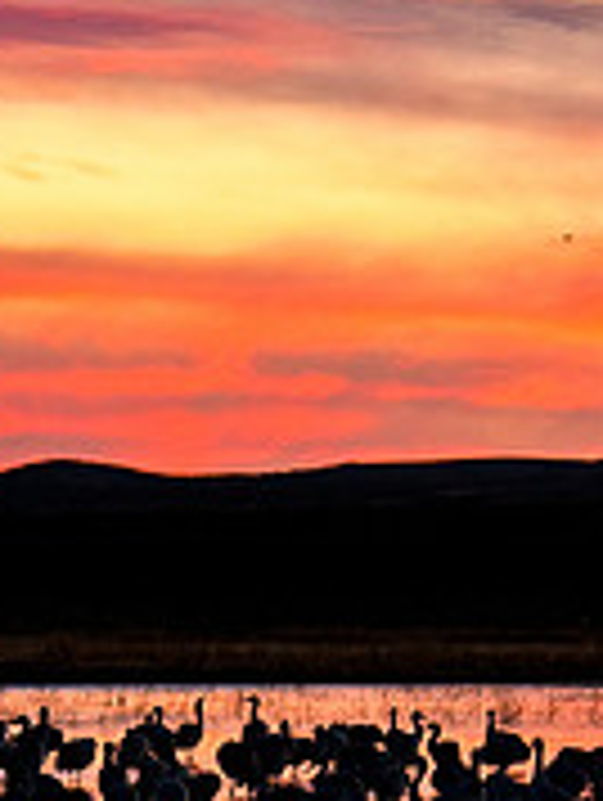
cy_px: 945
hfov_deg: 3.9
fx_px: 8856
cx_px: 212
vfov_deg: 5.2
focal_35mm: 382
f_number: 5.6
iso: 400
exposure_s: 1/45
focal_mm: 105
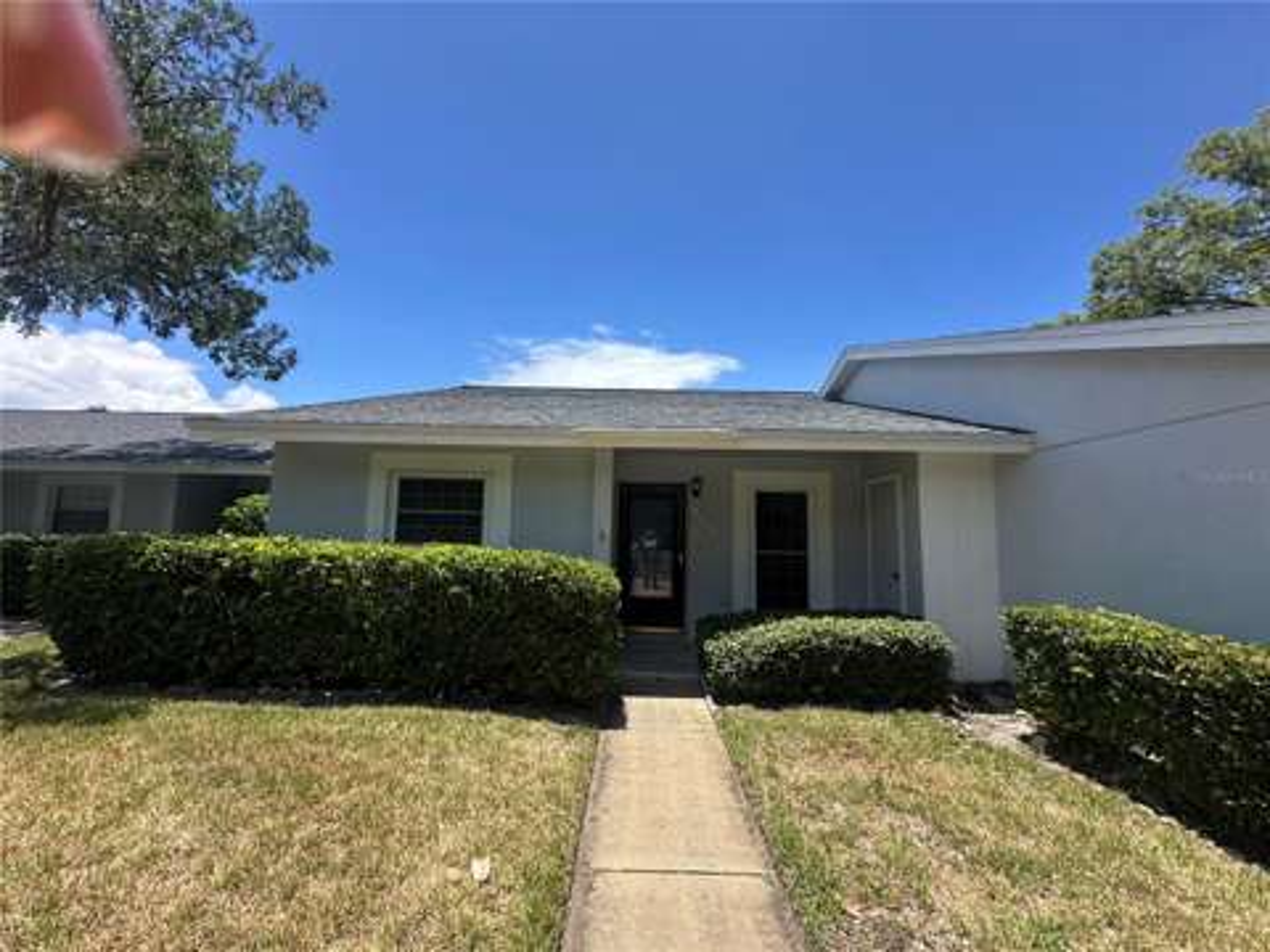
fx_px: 514
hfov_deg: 102.1
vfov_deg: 85.7
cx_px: 635
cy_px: 476
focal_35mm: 14
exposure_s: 1/1319
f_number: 2.2
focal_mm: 2.22
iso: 40
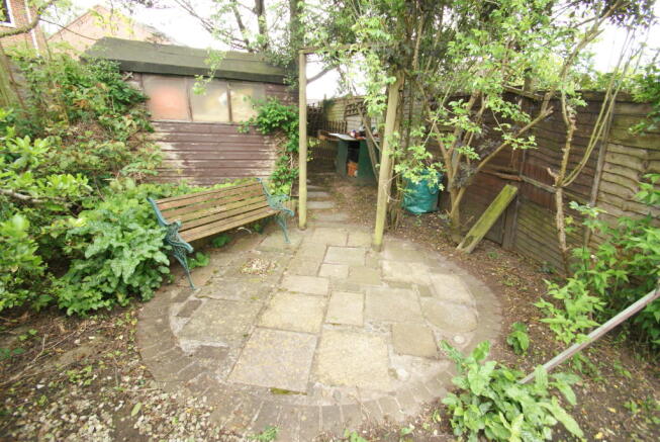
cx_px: 330
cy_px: 221
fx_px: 275
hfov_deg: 100.3
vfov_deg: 77.5
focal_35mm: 15
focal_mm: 10
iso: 800
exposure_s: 1/160
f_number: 5
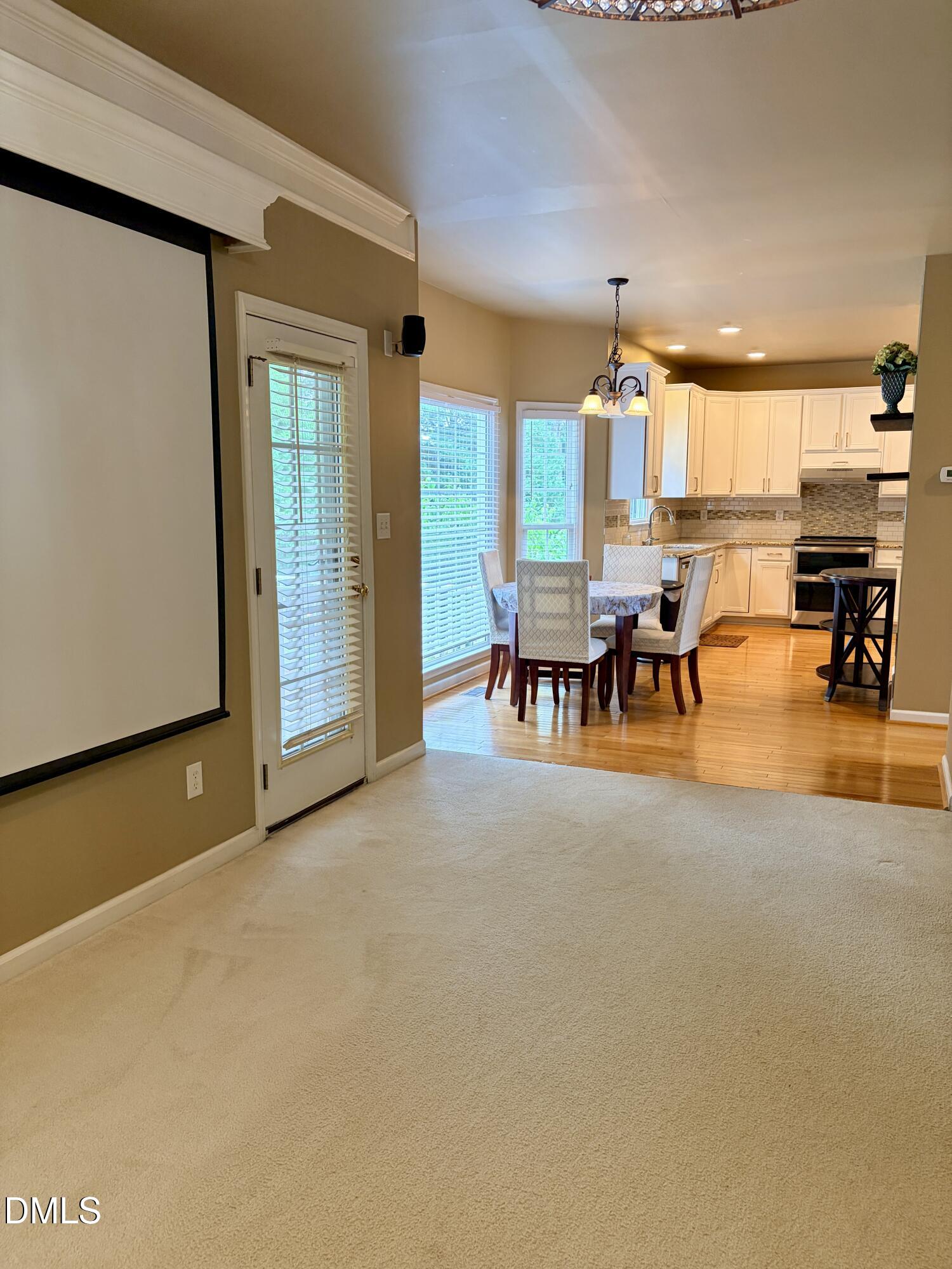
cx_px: 476
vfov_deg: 67.3
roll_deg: -0.1
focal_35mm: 26
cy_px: 634
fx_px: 953
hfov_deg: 53.1
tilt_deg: -8.0
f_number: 1.6
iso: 125
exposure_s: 1/60
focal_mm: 5.96
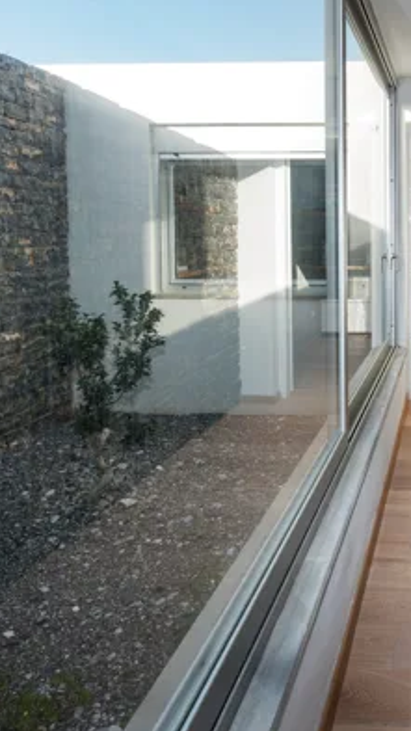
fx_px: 620
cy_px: 370
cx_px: 350
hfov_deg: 35.1
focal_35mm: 32
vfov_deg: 61.0
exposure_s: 1/100
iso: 200
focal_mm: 20
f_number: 8
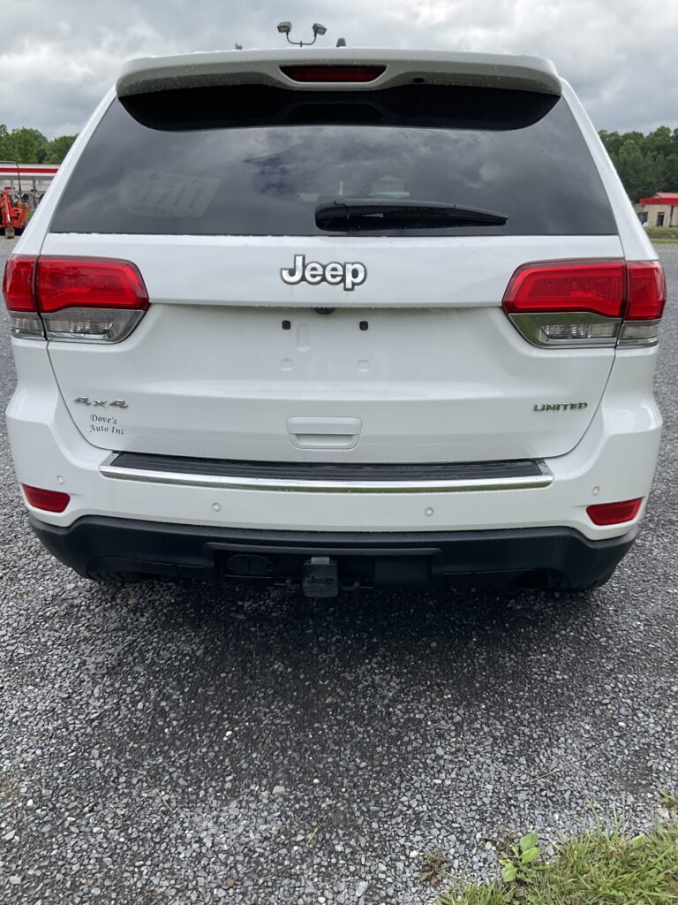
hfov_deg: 48.2
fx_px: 757
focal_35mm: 29
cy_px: 452
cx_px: 339
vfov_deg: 61.7
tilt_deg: -18.2
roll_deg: -0.7
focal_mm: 3
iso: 16
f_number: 1.8
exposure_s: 1/1076
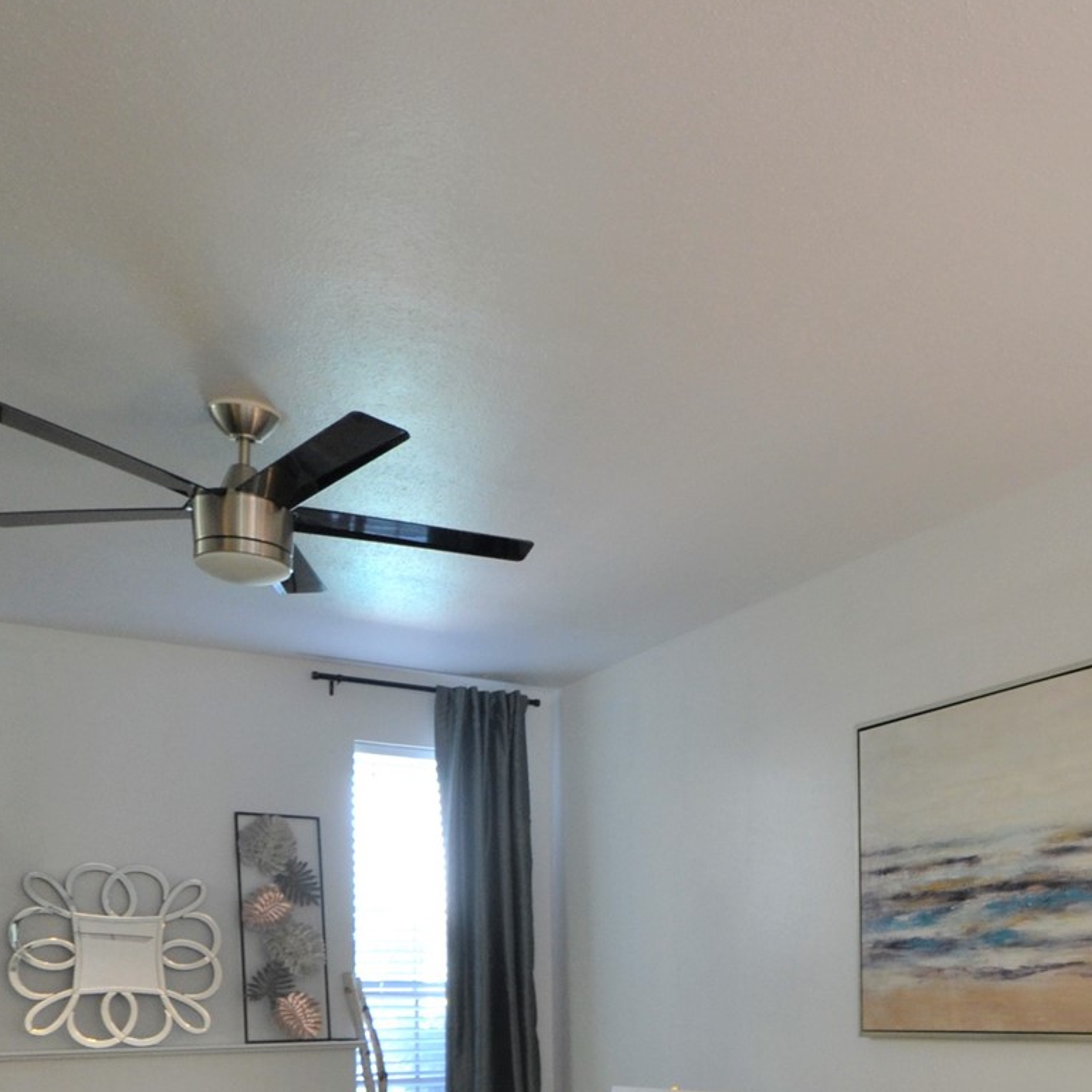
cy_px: 991
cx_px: 909
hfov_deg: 43.4
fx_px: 1285
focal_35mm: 36
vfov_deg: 42.1
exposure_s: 1/60
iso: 400
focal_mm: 10
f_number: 3.5
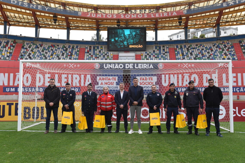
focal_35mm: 32
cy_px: 82
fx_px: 218
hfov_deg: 58.7
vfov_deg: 41.1
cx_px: 122
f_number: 7.1
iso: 200
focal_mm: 32
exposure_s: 1/200
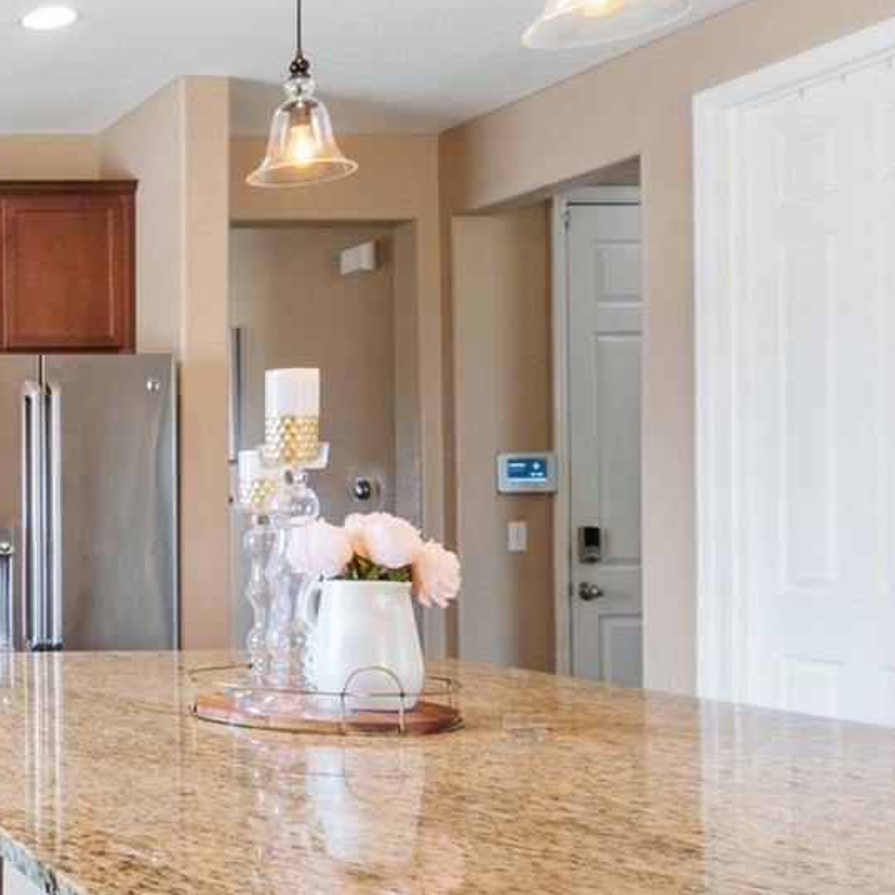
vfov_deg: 39.1
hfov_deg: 28.4
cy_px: 508
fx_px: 1258
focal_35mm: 43
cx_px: -388
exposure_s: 1/4
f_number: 8
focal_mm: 17
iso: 400
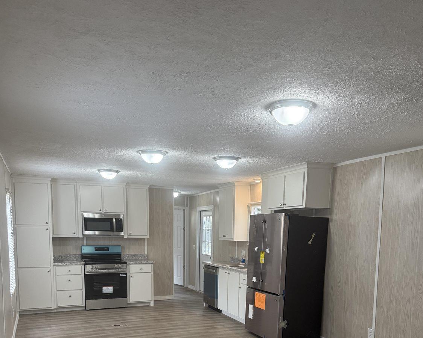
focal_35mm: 32
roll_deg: -1.8
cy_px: 276
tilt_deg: -5.6
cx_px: 211
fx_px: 401
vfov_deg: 43.4
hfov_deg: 55.6
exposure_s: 1/126
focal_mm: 6.76
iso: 200
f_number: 1.78
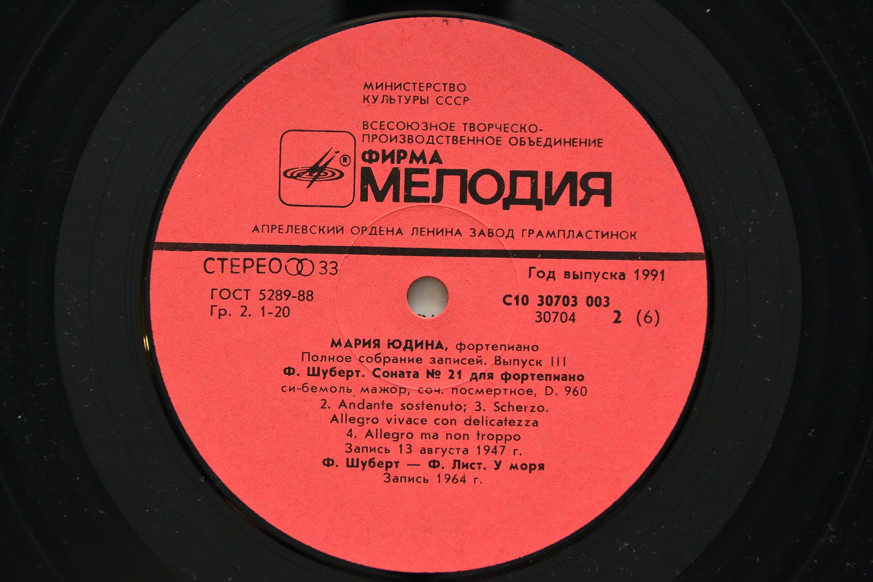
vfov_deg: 13.0
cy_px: 291
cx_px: 436
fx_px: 2546
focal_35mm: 105
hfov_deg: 19.5
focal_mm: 70
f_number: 7.1
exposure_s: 1/200
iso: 1600
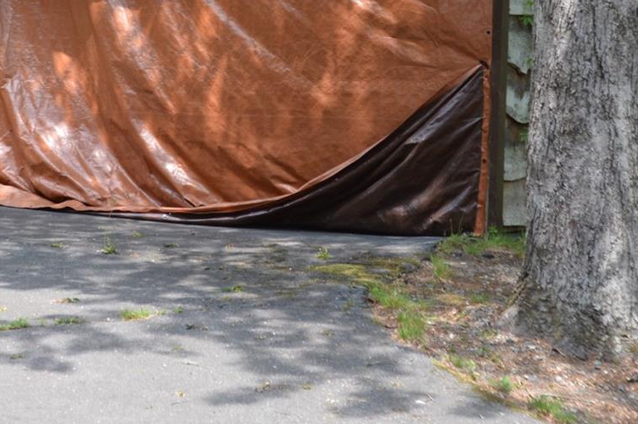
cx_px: 228
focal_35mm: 98
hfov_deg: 20.8
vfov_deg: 13.8
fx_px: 1735
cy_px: 20
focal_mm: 24
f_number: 5.6
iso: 160
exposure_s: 1/125
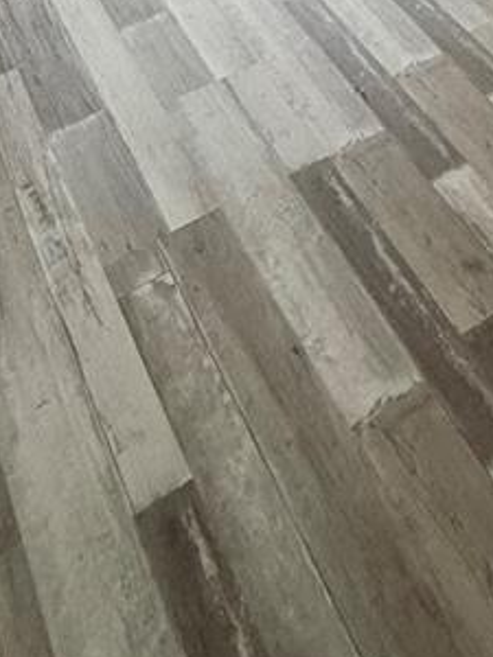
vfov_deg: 26.0
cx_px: 578
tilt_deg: -20.2
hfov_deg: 24.0
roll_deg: -0.7
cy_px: -311
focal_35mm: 56
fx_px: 1063
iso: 400
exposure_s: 1/73
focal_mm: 2.22
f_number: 2.2
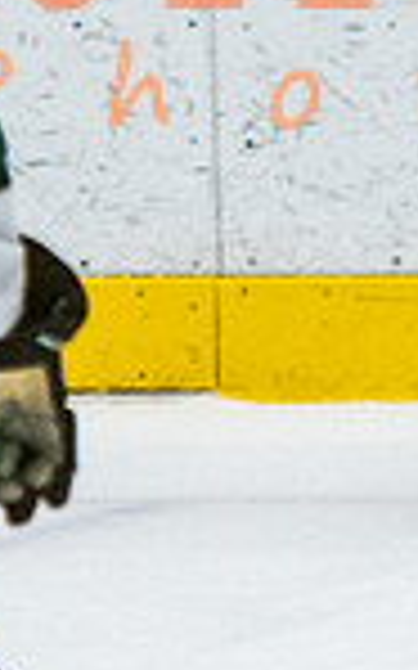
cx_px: 971
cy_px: -228
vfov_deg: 2.0
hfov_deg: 1.2
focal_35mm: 1052
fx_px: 19193
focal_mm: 120
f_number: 2.8
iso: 1800
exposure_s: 1/640
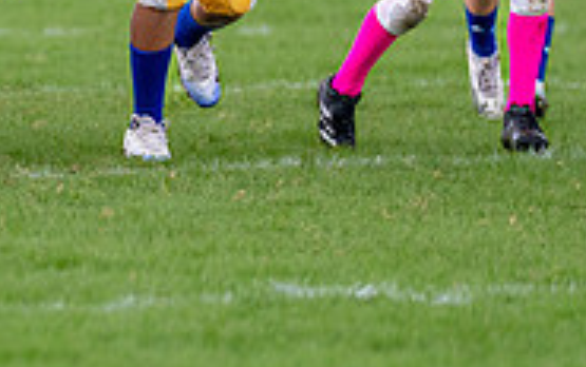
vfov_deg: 1.5
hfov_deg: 2.4
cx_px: -241
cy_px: -13
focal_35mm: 890
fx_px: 14227
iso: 500
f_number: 2.8
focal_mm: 200
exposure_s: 1/1600
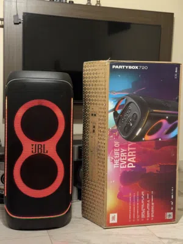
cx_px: 92
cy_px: 122
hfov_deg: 30.3
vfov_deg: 39.7
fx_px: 338
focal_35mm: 48
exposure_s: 1/33
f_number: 1.78
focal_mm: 6.76
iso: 500
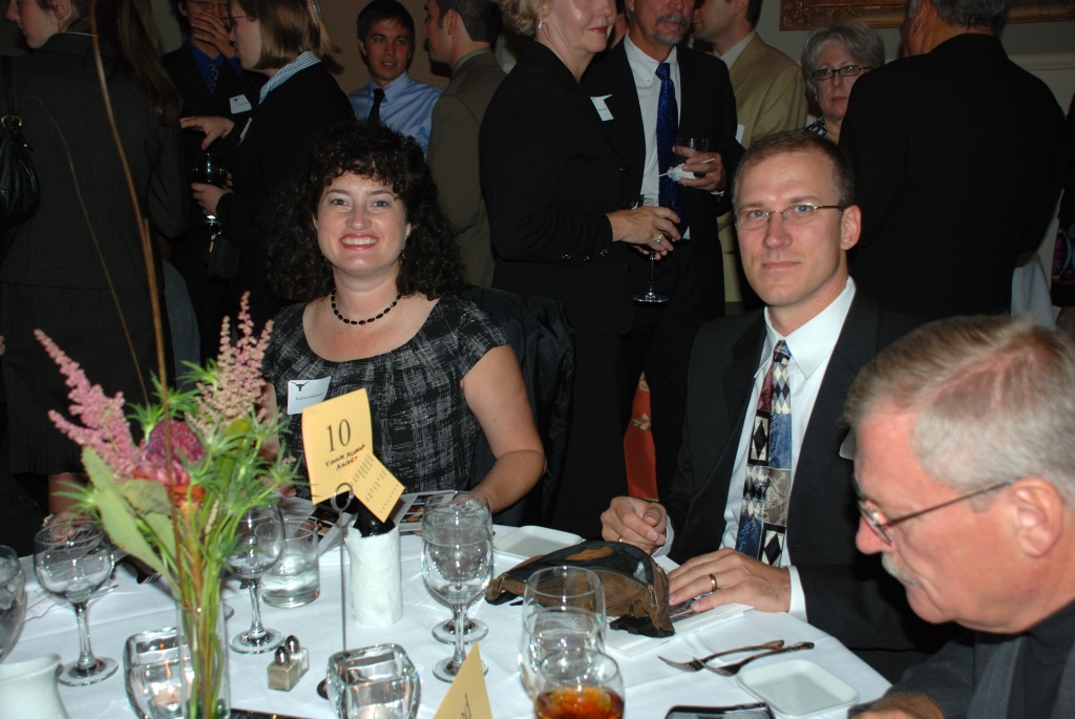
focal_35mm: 39
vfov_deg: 34.3
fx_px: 1166
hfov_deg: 49.5
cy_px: 360
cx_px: 538
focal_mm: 26
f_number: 4
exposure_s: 1/60
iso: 200
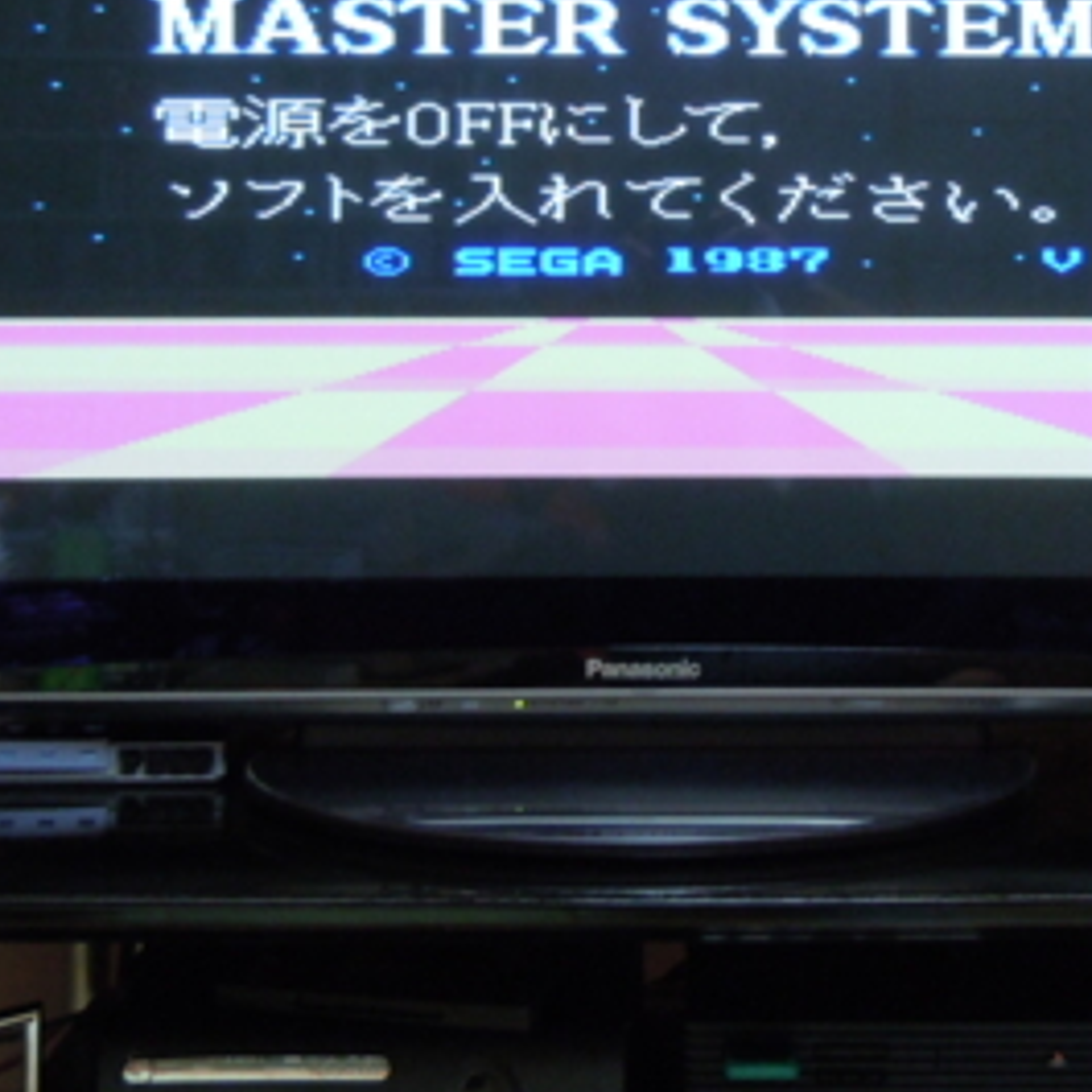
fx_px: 2141
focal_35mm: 60
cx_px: 717
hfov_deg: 28.4
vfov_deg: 28.0
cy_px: 206
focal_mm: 5.4
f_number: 3.5
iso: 400
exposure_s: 1/15
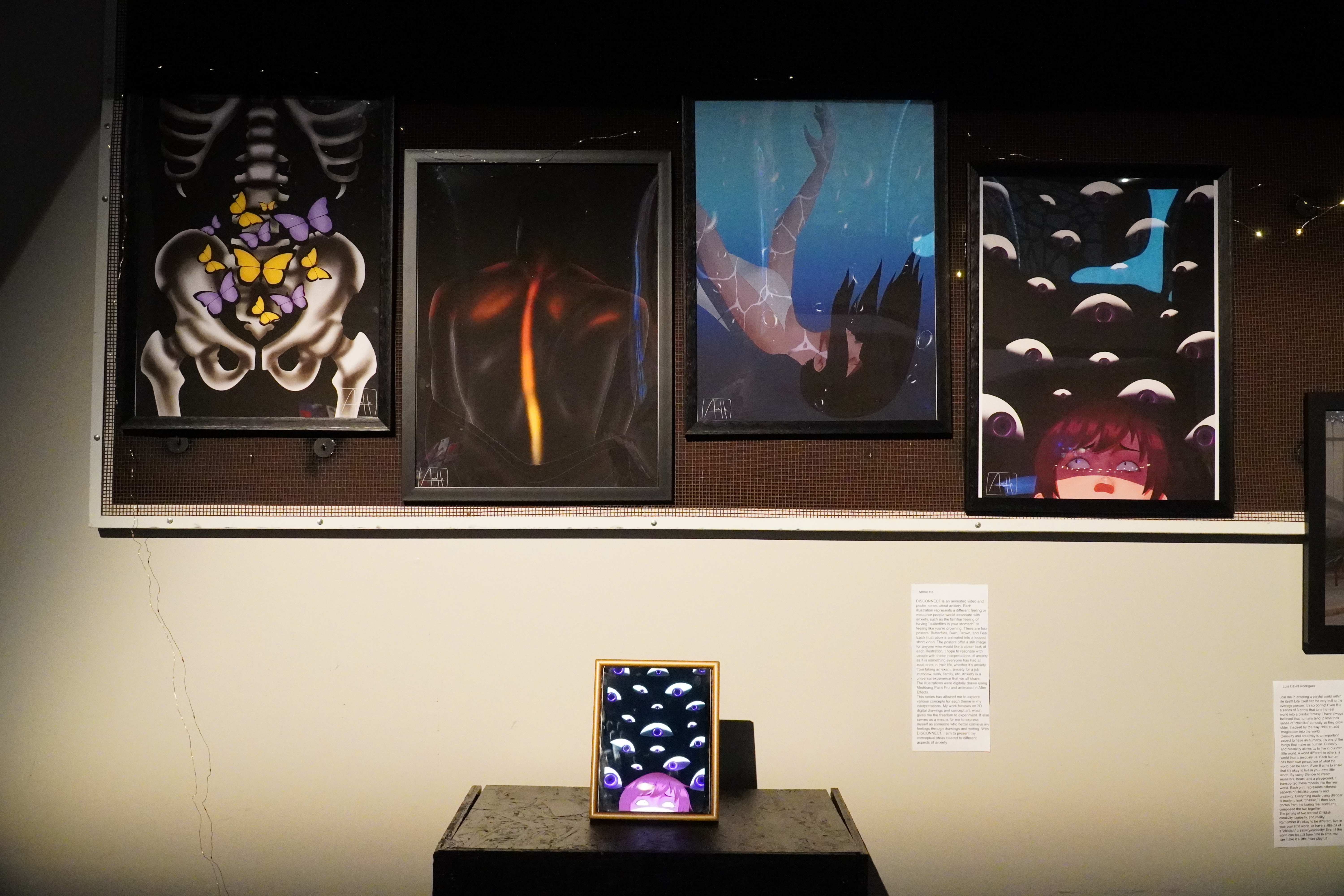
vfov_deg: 38.4
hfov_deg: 55.1
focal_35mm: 34
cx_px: 672
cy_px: 448
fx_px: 1288
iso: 10000
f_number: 5.6
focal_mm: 23
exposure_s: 1/125
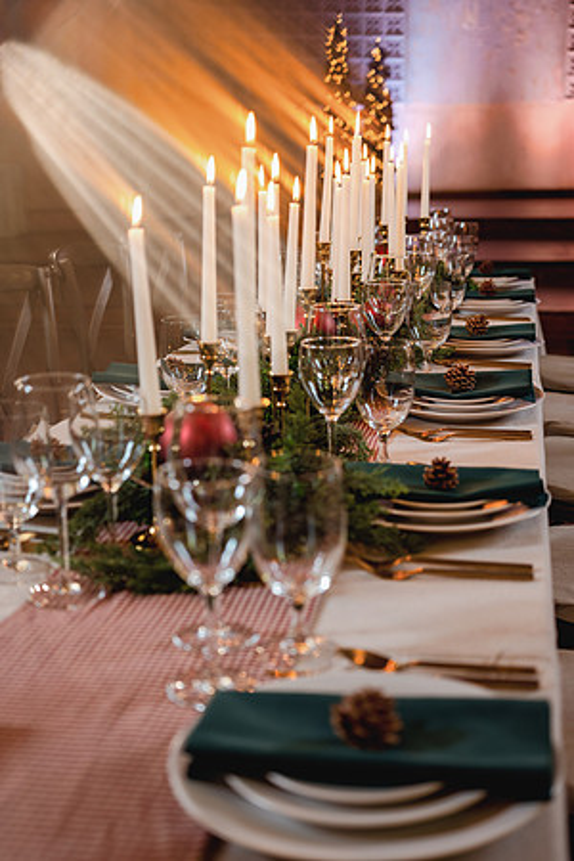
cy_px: 430
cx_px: 287
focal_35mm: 50
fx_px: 1196
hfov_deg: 27.0
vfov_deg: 39.6
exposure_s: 1/40
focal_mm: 50
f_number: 3.5
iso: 400
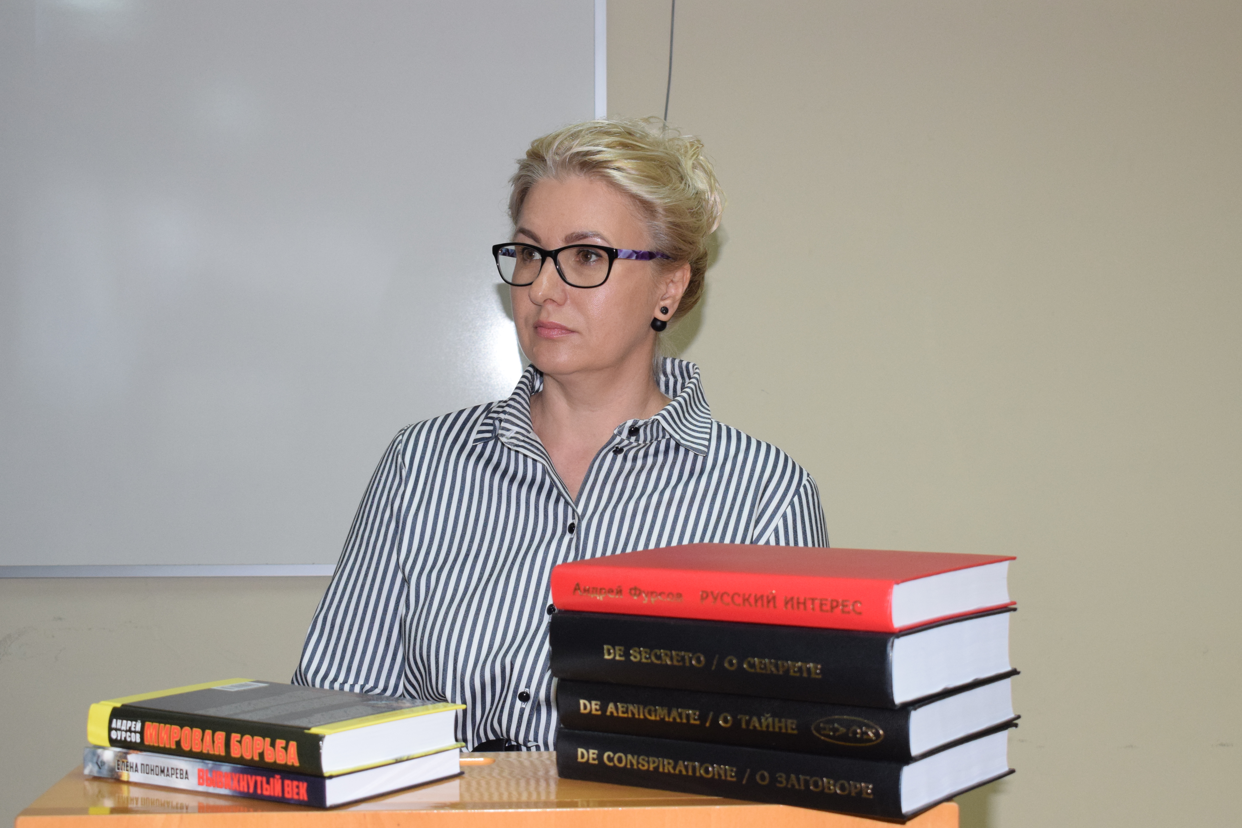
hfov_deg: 35.1
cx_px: 621
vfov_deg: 23.8
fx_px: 1966
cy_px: 414
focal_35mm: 57
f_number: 9
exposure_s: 1/80
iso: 2000
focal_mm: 38
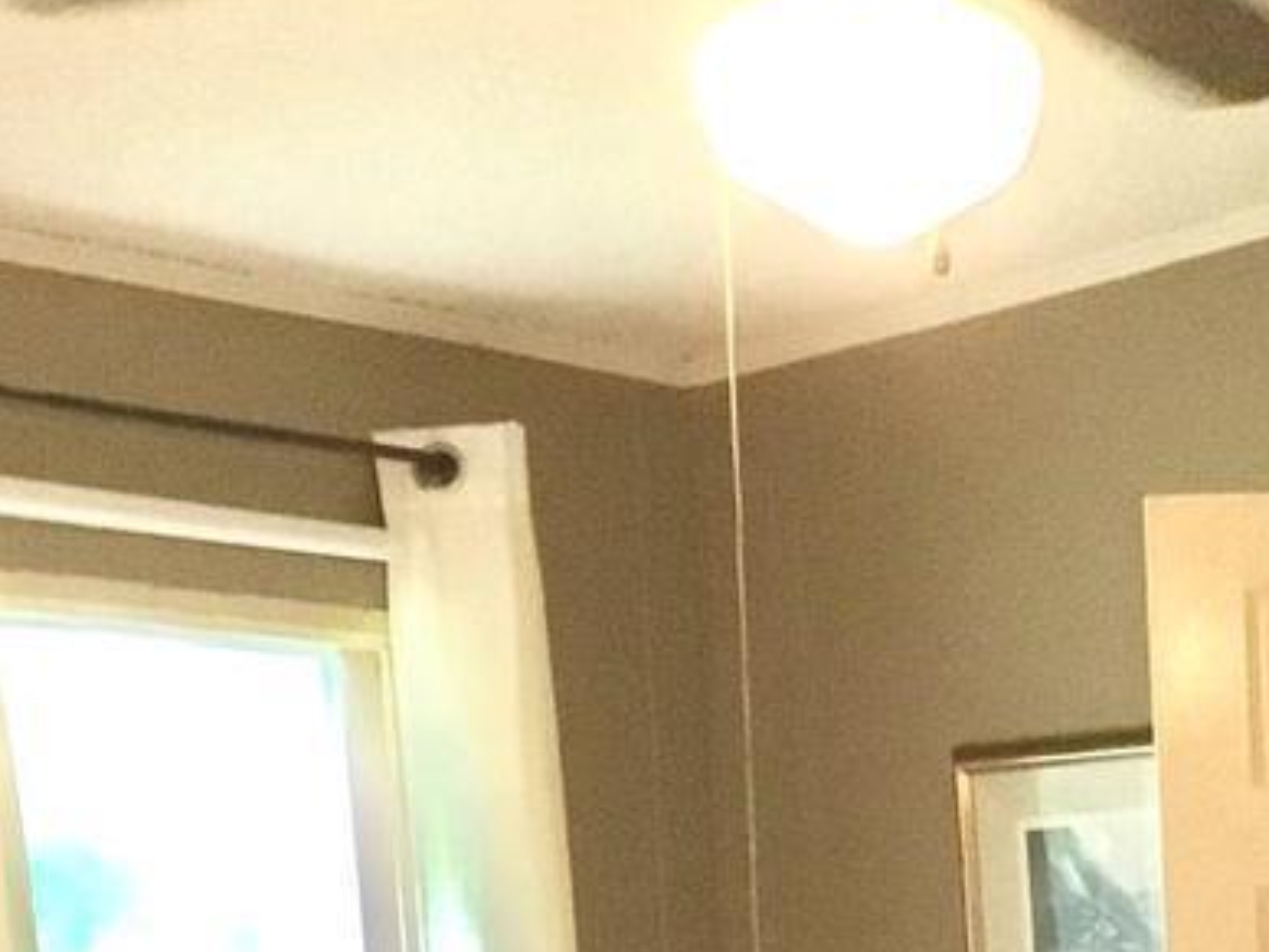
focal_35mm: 115
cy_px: 1632
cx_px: 1410
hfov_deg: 16.6
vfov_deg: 12.0
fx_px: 4216
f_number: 2.4
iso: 160
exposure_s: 1/30
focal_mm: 3.3
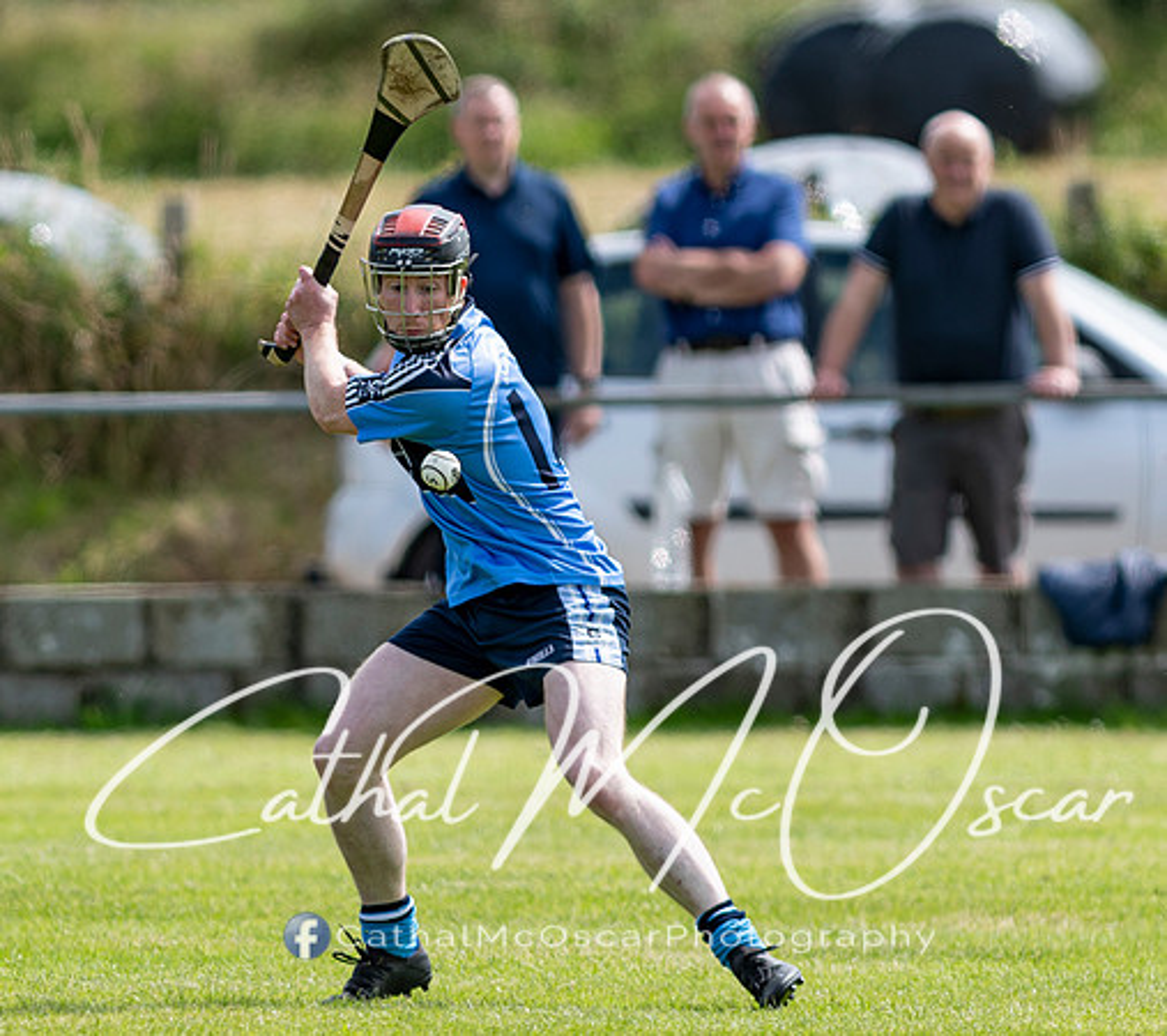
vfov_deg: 2.0
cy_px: 619
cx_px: 478
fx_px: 29039
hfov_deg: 2.3
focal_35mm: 805
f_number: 2.8
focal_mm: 300
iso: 100
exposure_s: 1/1600
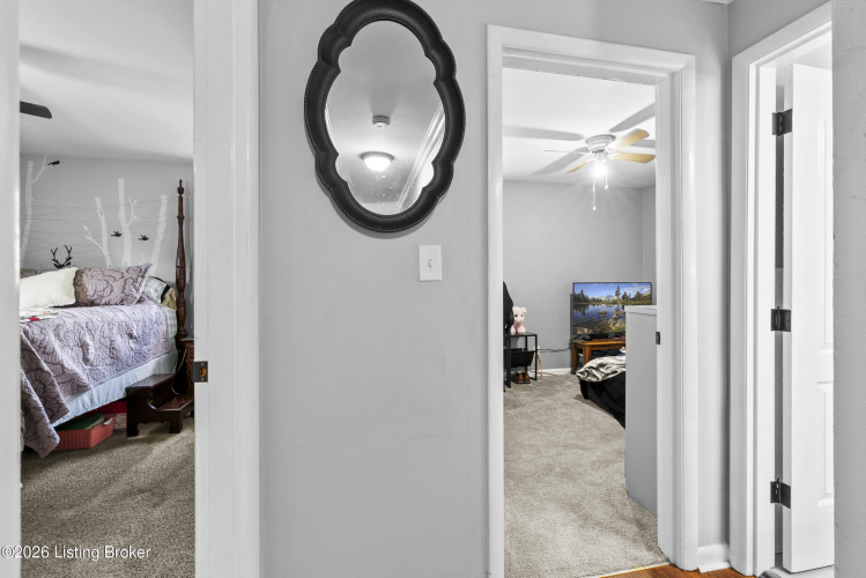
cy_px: 289
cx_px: 433
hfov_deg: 96.7
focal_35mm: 16
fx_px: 385
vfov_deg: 73.8
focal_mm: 16
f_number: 11
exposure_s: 1.6
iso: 400
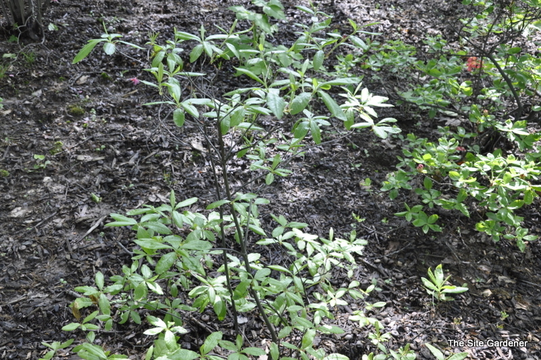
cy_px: 180
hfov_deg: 46.4
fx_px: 631
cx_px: 270
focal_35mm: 42
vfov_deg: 31.8
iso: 200
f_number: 8
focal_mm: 28
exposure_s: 1/60
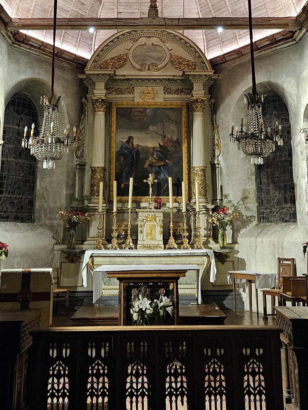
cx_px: 156
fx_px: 581
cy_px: 82
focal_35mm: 49
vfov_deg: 37.5
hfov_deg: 29.7
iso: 800
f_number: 1.8
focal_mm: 5.4
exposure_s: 1/50
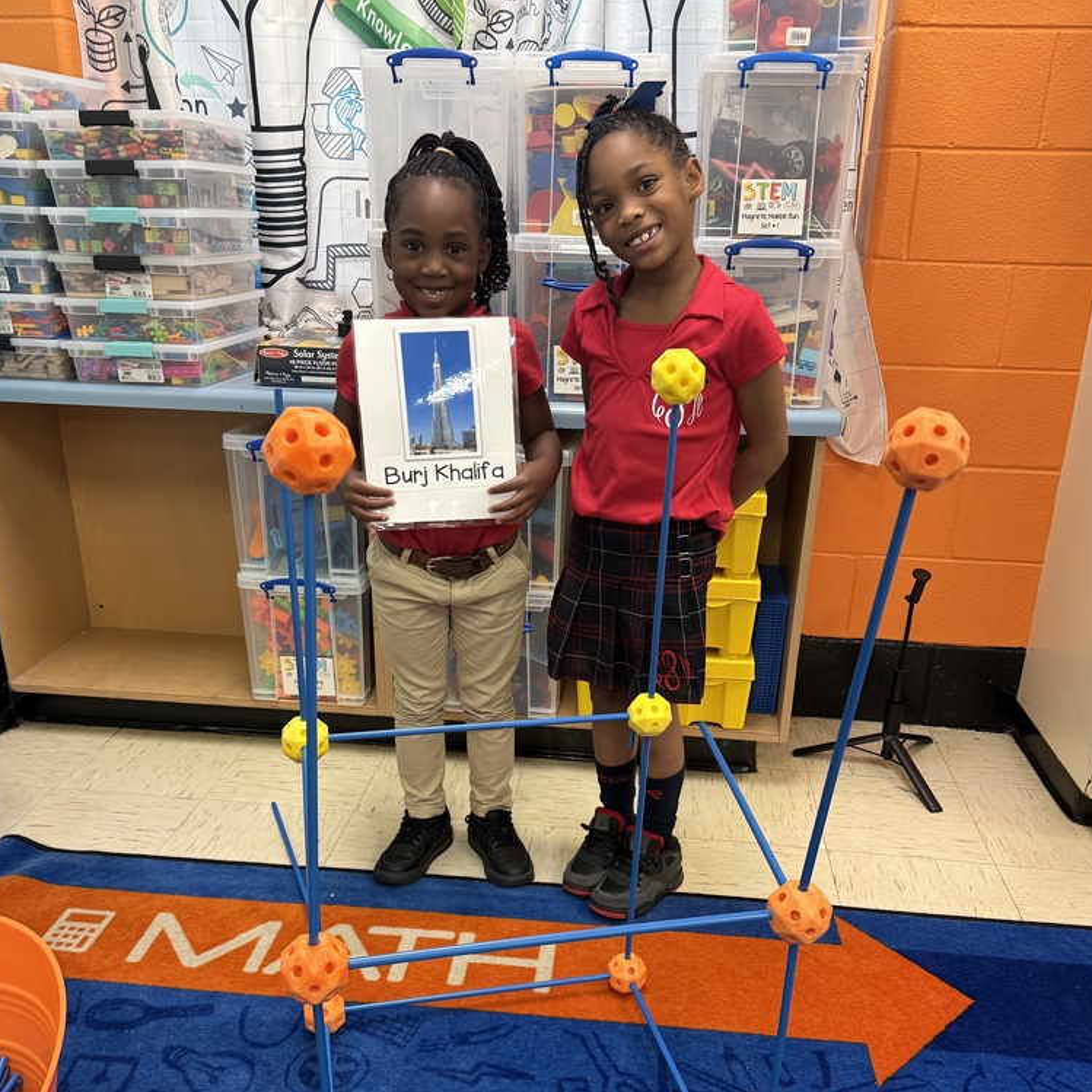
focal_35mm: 29
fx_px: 1035
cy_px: 662
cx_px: 548
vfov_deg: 55.2
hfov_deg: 55.6
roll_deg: -1.6
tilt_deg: -21.6
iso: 200
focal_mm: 6.76
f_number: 1.78
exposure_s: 1/60
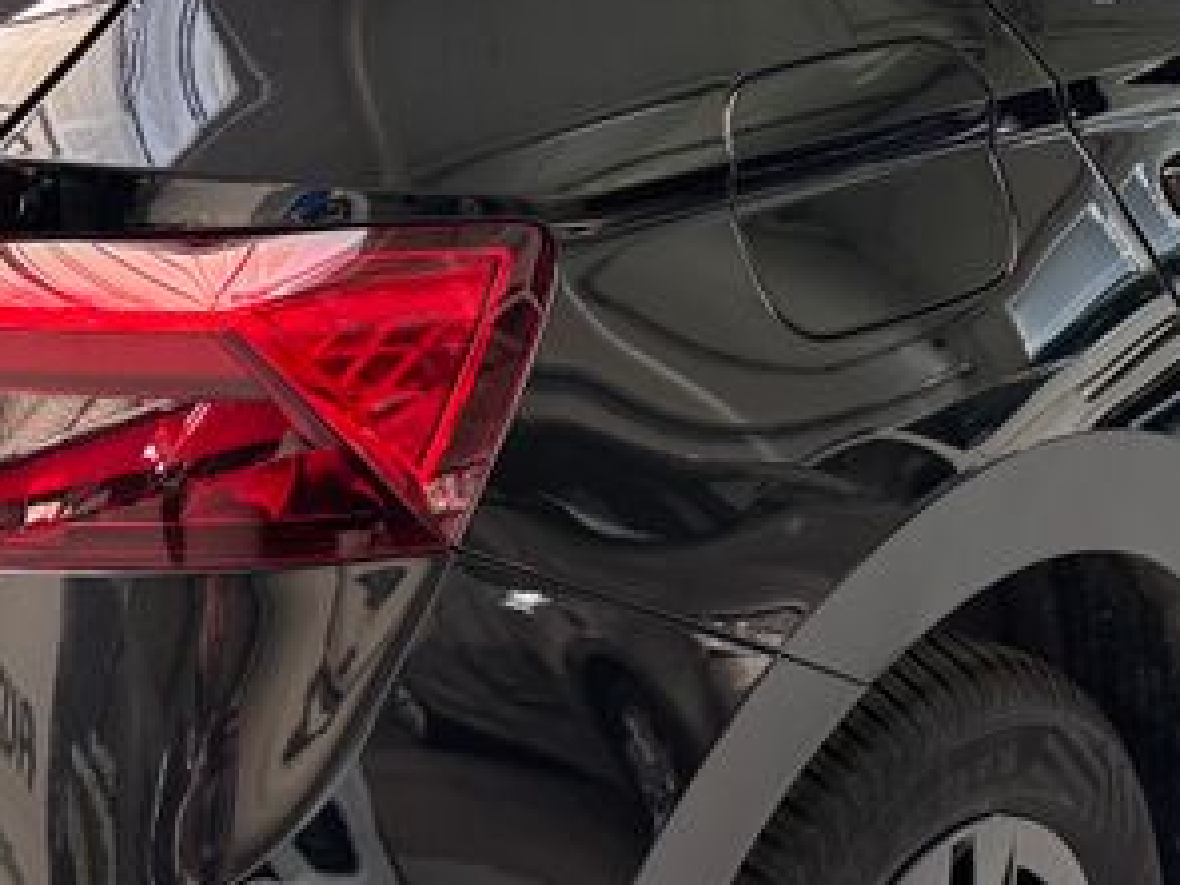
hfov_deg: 23.6
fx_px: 2829
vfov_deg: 17.8
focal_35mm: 83
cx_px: 538
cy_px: 450
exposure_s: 1/60
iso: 250
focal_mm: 6.76
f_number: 1.78
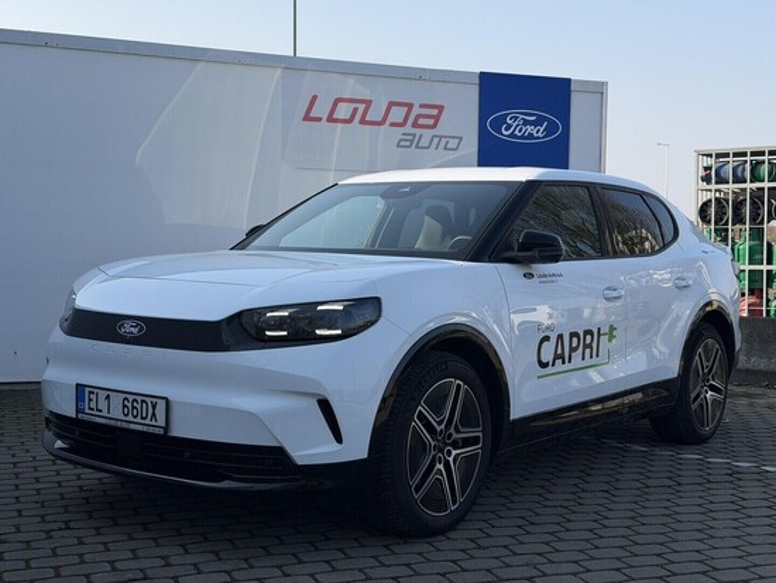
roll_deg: -0.2
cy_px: 292
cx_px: 388
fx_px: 1077
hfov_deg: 39.6
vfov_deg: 30.3
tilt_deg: -2.5
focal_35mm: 48
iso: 64
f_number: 1.78
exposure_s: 1/3226
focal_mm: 6.76
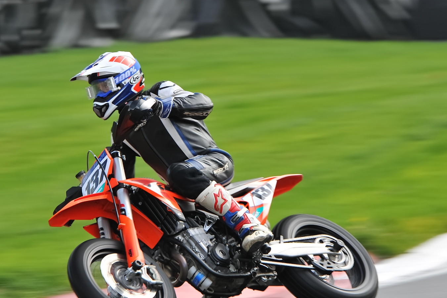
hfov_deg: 7.0
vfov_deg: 4.6
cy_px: 185
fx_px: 3675
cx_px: 124
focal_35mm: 296
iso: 250
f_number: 5.6
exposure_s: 1/125
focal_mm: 200
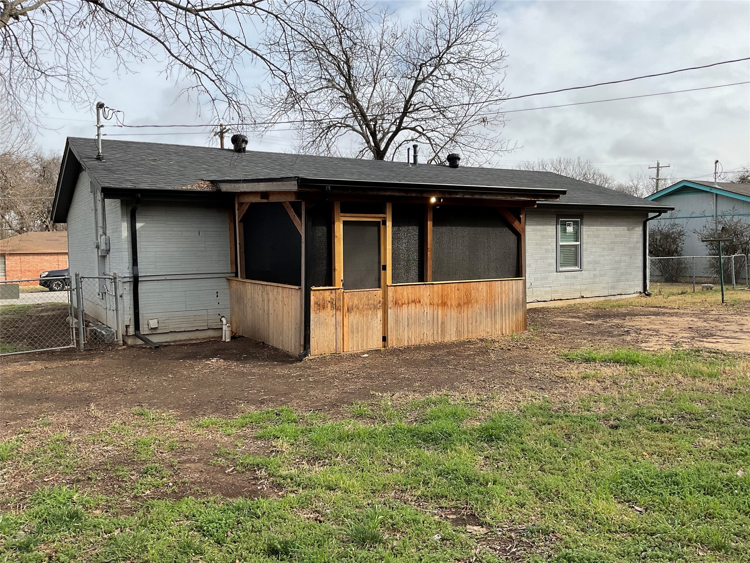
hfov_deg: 61.7
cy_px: 282
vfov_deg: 48.2
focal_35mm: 29
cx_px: 375
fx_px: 628
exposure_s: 1/978
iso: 16
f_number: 1.8
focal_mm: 3
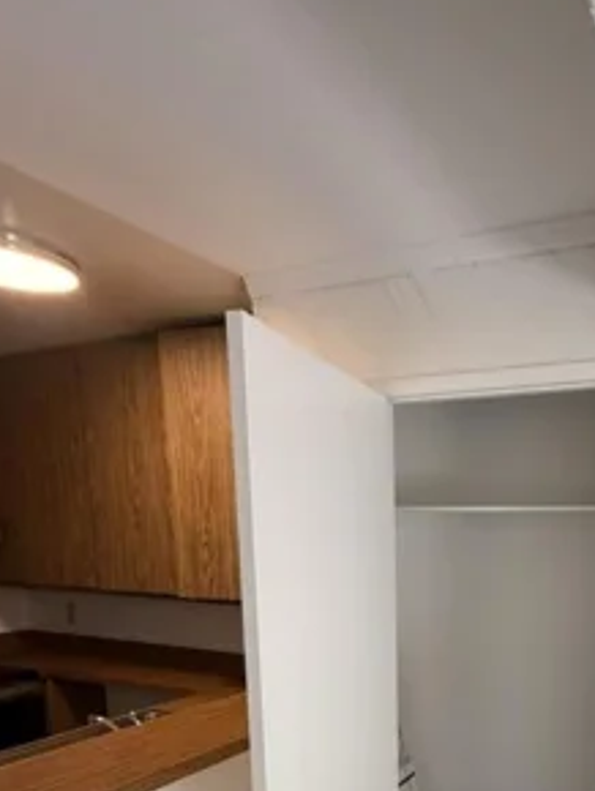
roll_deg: -1.6
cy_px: 644
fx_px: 618
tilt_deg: -8.2
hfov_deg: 48.5
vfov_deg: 59.6
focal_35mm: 27
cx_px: 475
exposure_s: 1/120
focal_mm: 2.22
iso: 250
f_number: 2.2
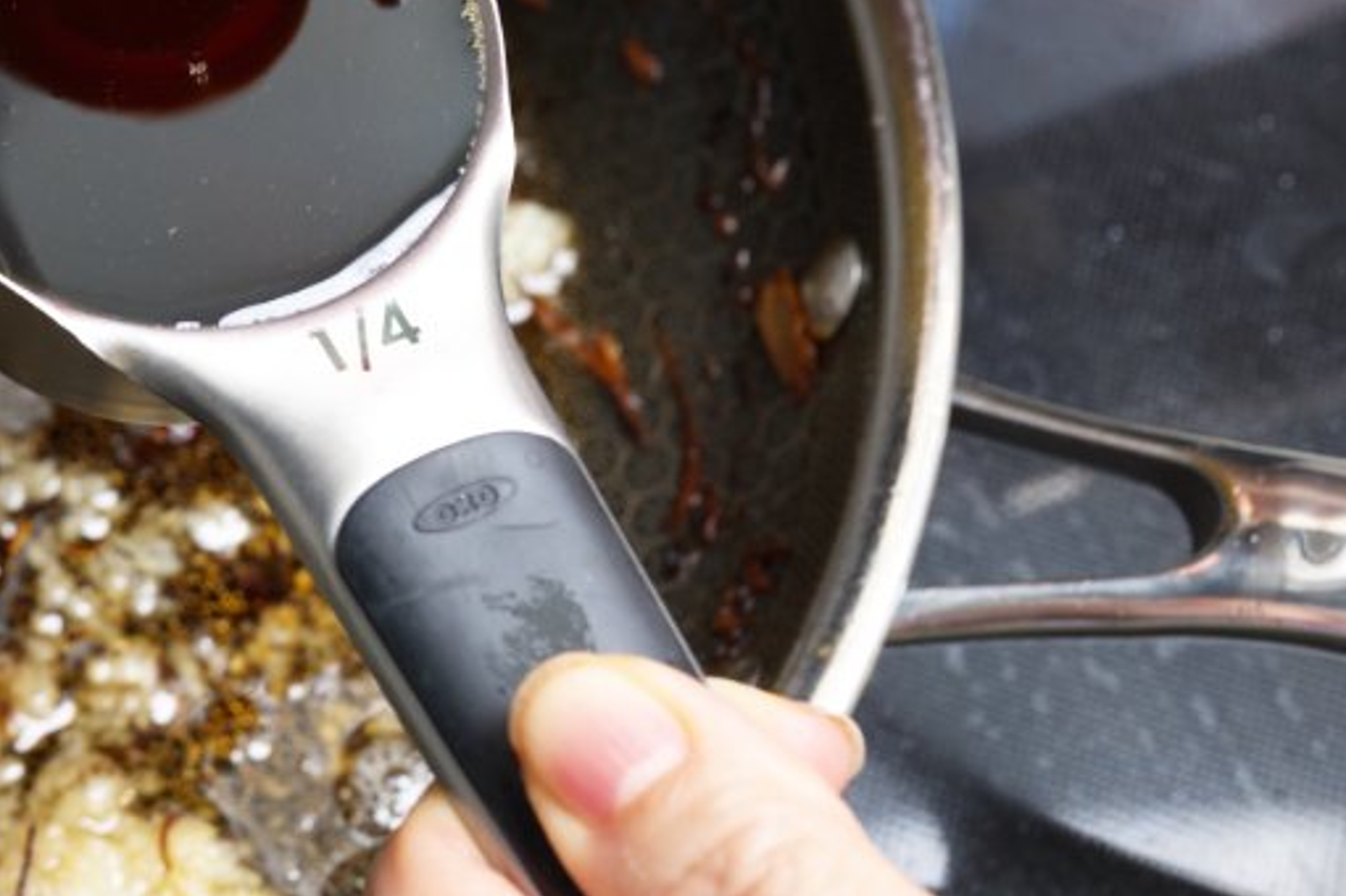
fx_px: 4297
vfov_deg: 11.8
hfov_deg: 17.3
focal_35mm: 115
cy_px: 57
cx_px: -108
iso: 1000
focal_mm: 49
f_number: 8
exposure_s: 1/50
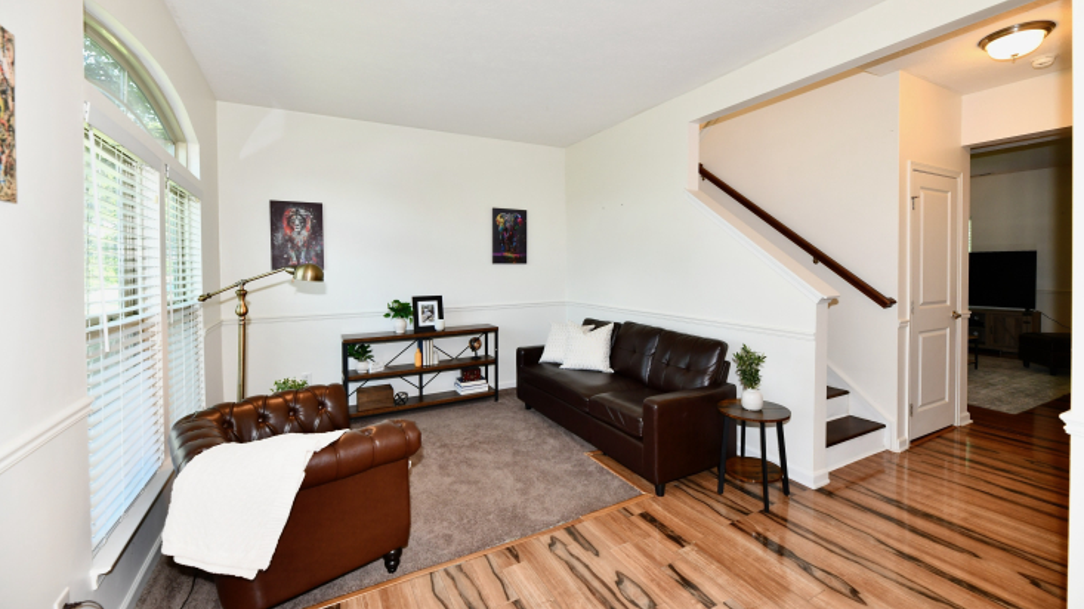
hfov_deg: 103.0
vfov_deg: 70.3
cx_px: 552
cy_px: 276
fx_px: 431
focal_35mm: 15
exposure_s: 1/60
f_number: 6.3
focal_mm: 14
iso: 640
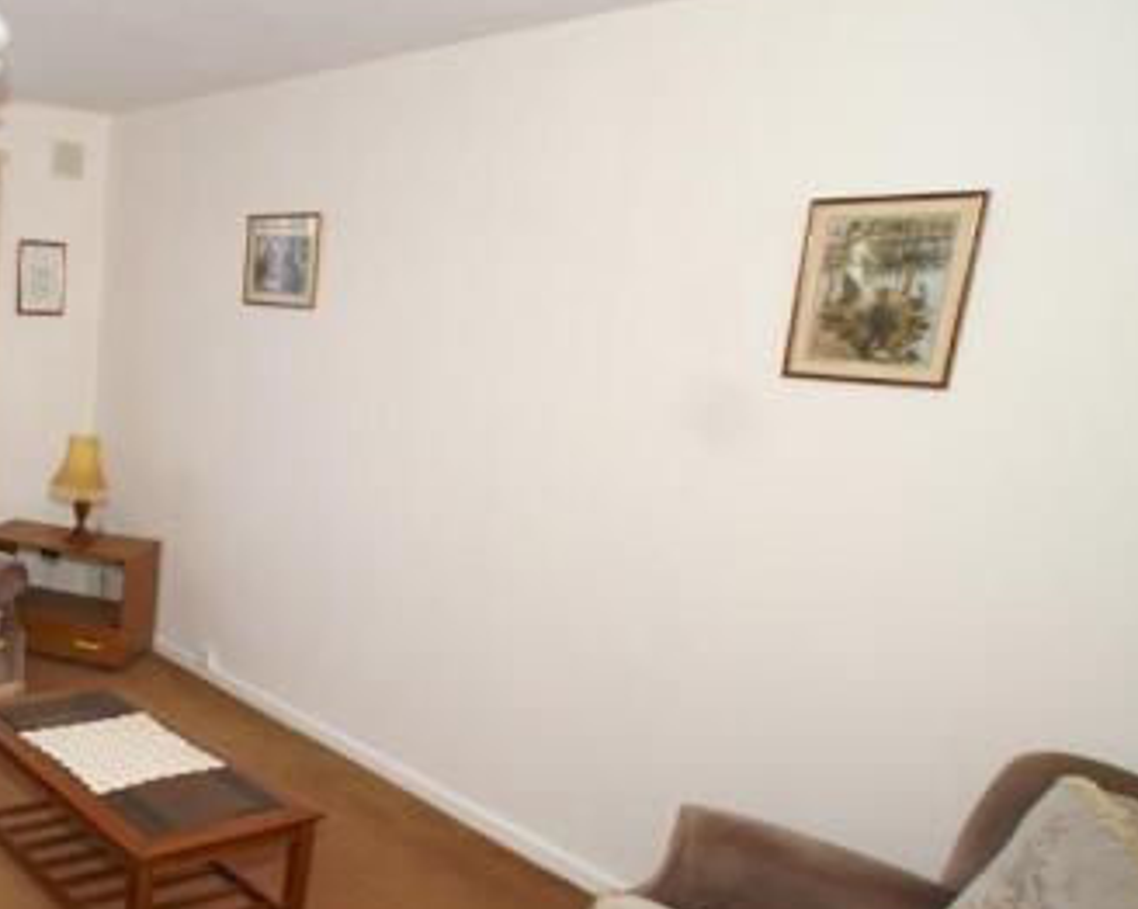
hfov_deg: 48.8
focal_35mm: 31
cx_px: 42
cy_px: 548
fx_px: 1041
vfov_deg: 46.9
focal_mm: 11
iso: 200
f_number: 4.5
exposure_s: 1/60
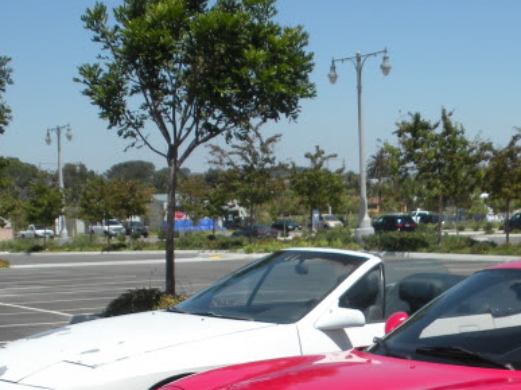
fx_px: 1339
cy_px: 399
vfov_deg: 16.2
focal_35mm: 89
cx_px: 394
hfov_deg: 21.8
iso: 64
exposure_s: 1/672
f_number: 4
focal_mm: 7.7
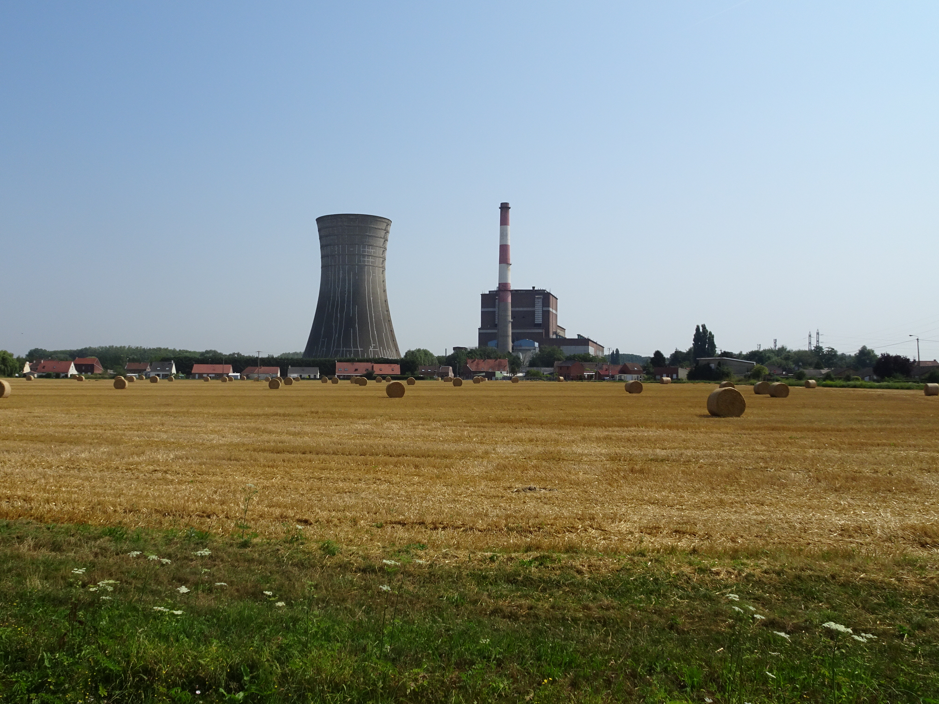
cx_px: 427
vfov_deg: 48.2
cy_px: 352
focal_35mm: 29
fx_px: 787
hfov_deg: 61.6
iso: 80
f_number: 3.5
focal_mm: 4.1
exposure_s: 1/1250
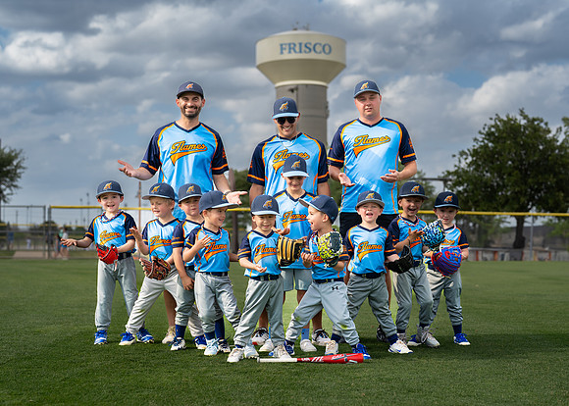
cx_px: 286
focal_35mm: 58
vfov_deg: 24.4
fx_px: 938
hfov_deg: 33.8
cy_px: 215
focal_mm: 50
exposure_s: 1/800
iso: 100
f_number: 2.5
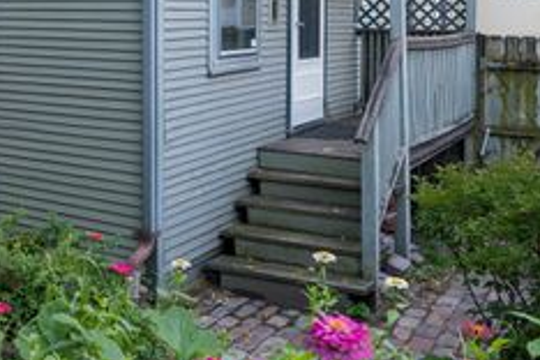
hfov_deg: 33.0
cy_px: 3
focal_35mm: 56
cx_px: 14
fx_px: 840
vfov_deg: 23.2
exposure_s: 1/40
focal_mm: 16
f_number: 4.5
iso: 160
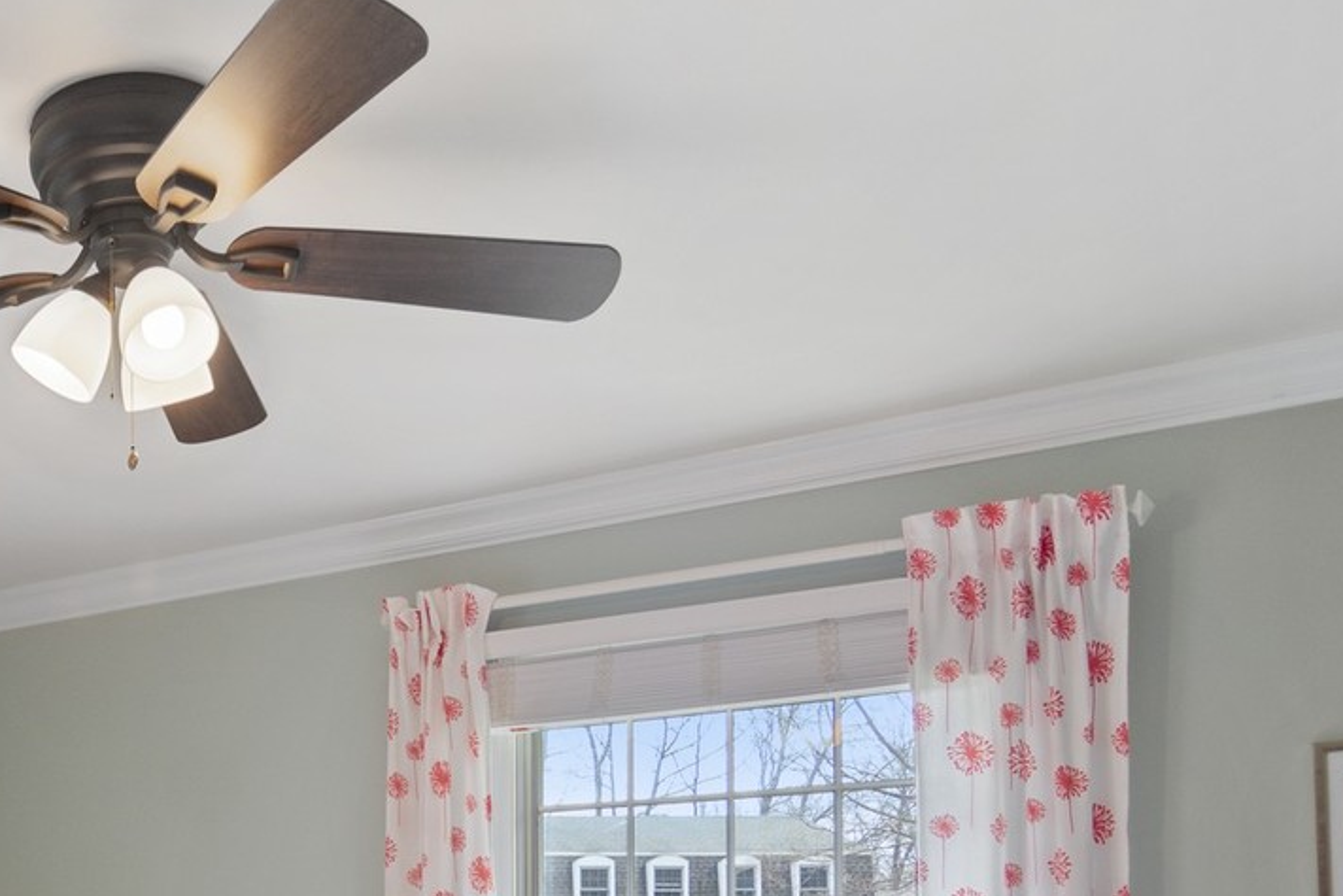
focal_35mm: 41
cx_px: 102
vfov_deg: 29.5
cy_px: 981
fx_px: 1529
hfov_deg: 42.9
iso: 200
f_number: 8
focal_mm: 12
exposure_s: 1/25
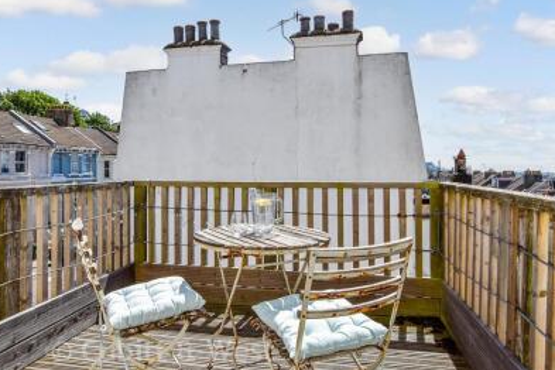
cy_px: 197
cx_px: 270
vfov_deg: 55.1
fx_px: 355
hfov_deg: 76.1
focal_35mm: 23
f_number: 8
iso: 200
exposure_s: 1/800
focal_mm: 13
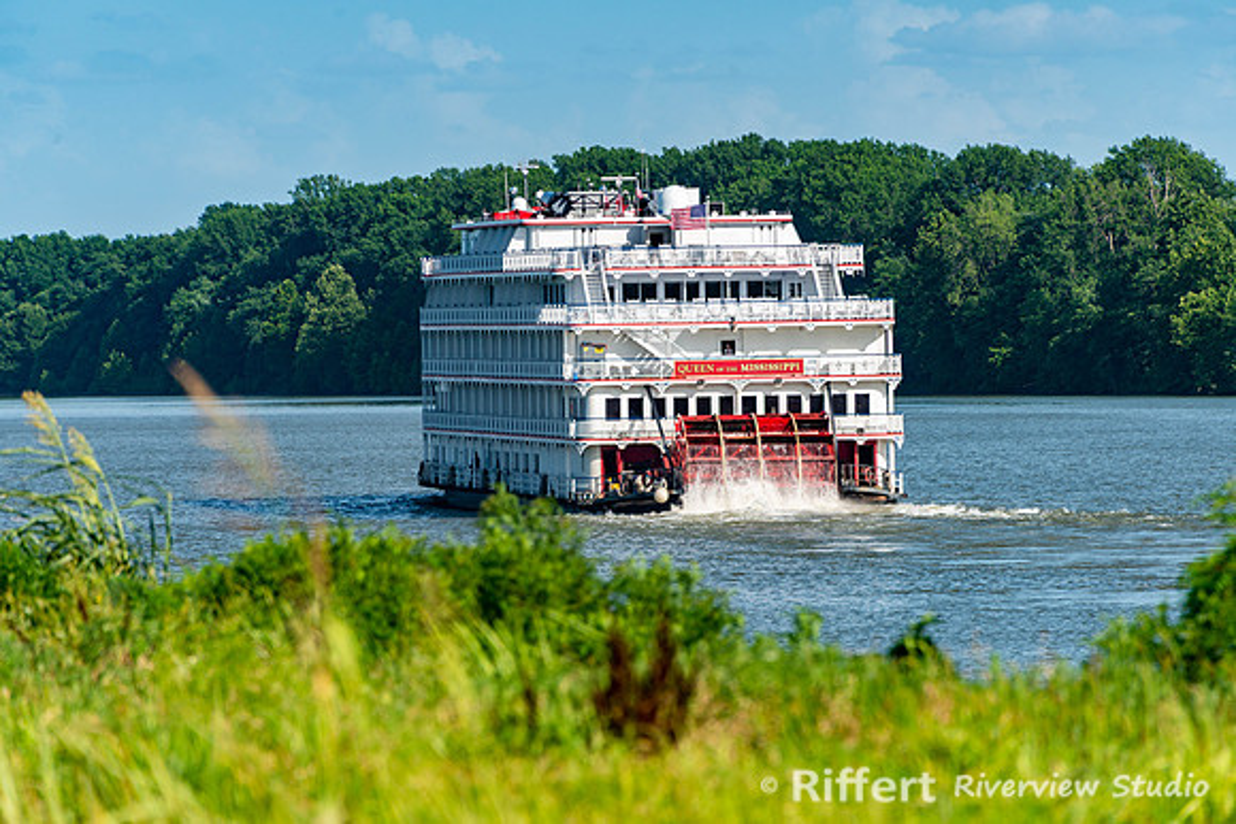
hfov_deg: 6.6
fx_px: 10655
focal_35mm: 310
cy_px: 412
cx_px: 618
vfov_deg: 4.4
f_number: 8
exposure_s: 1/250
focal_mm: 300
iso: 100
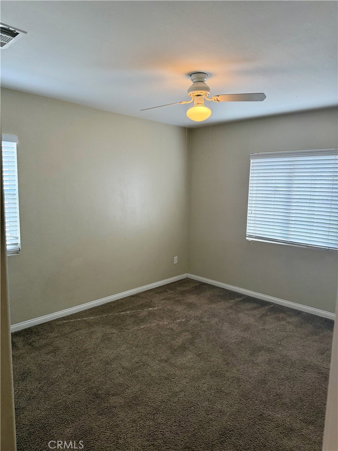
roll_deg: +0.3
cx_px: 169
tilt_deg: -7.4
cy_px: 226
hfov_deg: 56.8
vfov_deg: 71.6
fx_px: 312
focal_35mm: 24
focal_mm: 6.76
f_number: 1.78
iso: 160
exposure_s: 1/155
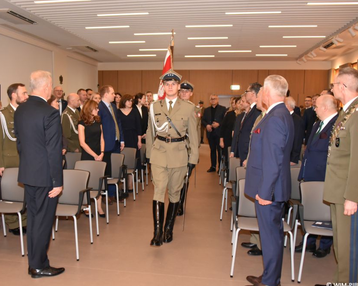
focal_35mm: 37
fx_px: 392
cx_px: 153
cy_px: 146
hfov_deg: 48.9
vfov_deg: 40.1
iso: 3200
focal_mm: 32
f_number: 3.5
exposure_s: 1/60
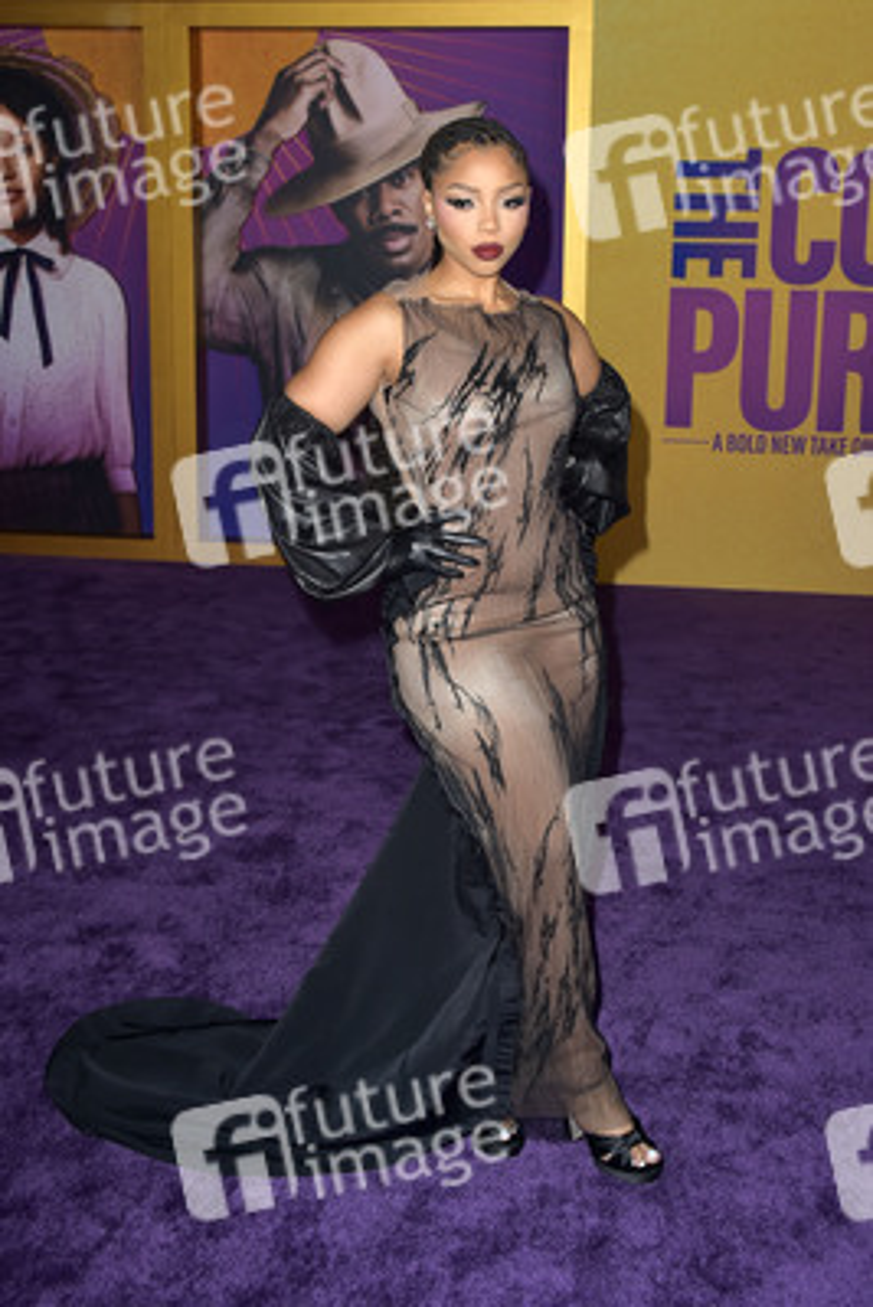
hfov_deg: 35.1
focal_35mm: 38
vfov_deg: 50.7
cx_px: 436
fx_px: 1381
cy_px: 654
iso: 320
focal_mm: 38
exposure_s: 1/250
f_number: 6.3
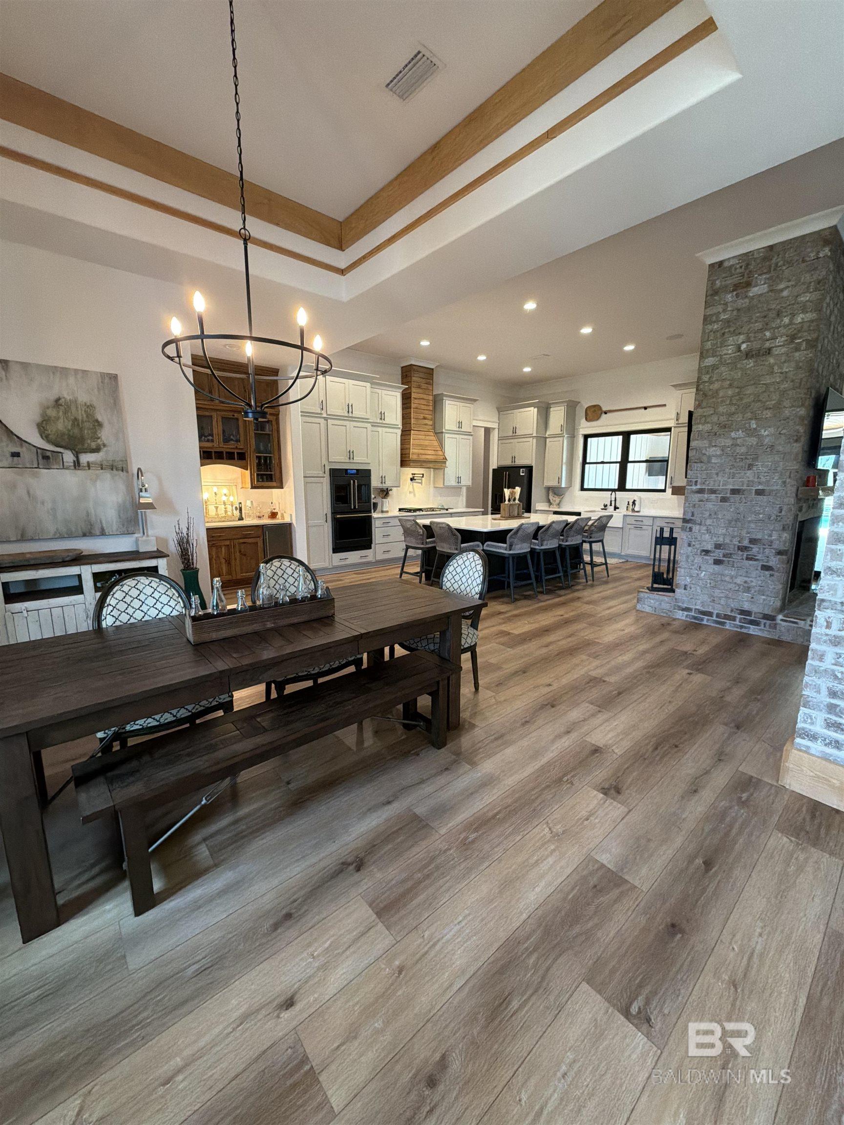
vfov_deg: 102.1
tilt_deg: -9.6
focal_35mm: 14
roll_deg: -0.1
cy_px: 562
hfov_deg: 85.7
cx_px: 422
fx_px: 455
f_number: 2.2
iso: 320
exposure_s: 1/60
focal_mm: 2.22
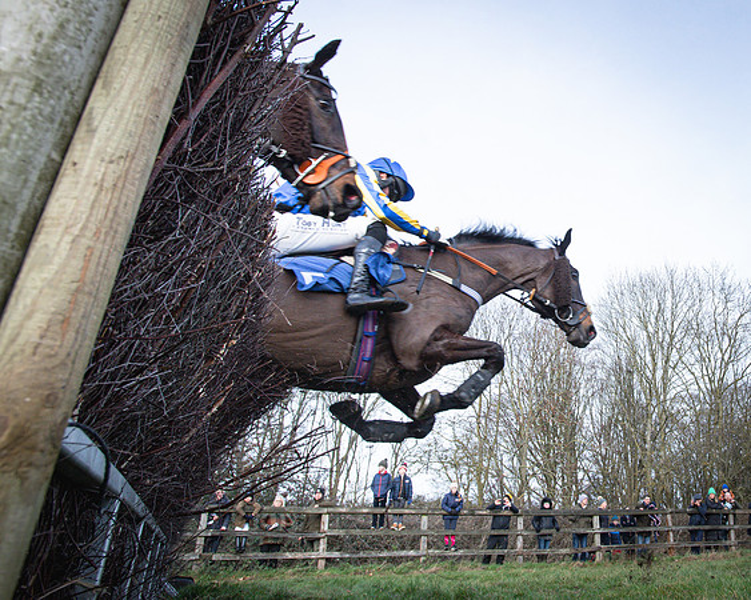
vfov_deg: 50.3
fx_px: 638
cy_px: 264
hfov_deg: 56.5
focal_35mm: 29
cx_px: 602
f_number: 8
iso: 2000
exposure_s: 1/1000
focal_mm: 19
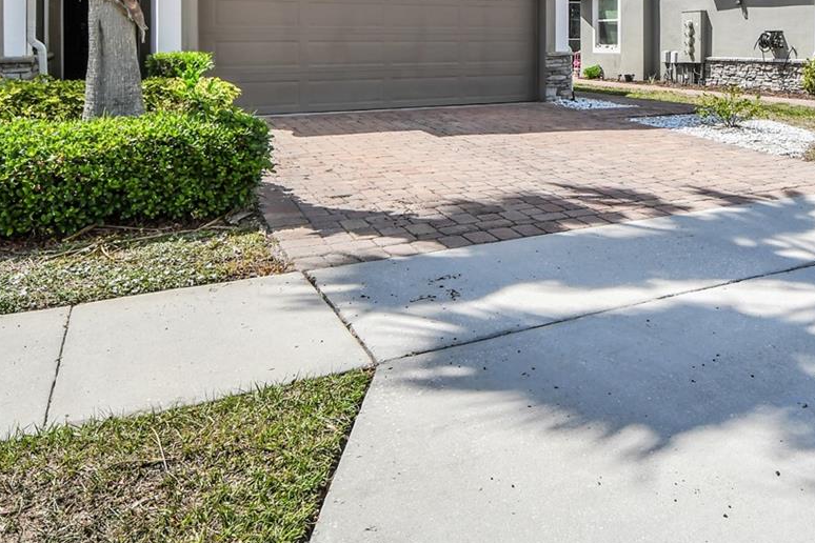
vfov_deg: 37.7
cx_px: 603
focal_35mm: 31
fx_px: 702
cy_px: -2
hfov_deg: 57.5
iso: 100
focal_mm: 10
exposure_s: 1/400
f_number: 7.1
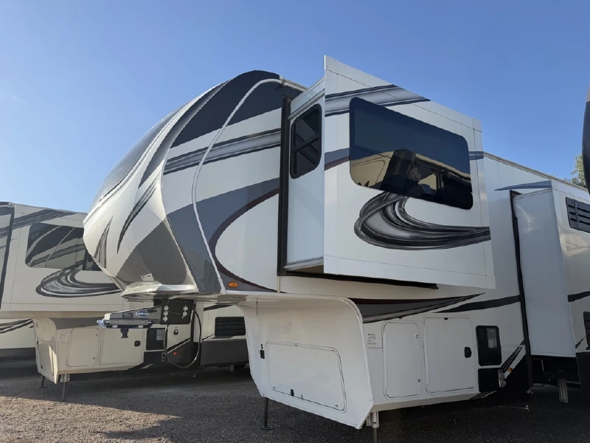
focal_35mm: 24
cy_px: 222
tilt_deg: +13.5
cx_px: 295
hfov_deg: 71.6
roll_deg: -0.4
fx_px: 409
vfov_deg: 56.8
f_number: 1.78
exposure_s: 1/2525
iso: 80
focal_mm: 6.76
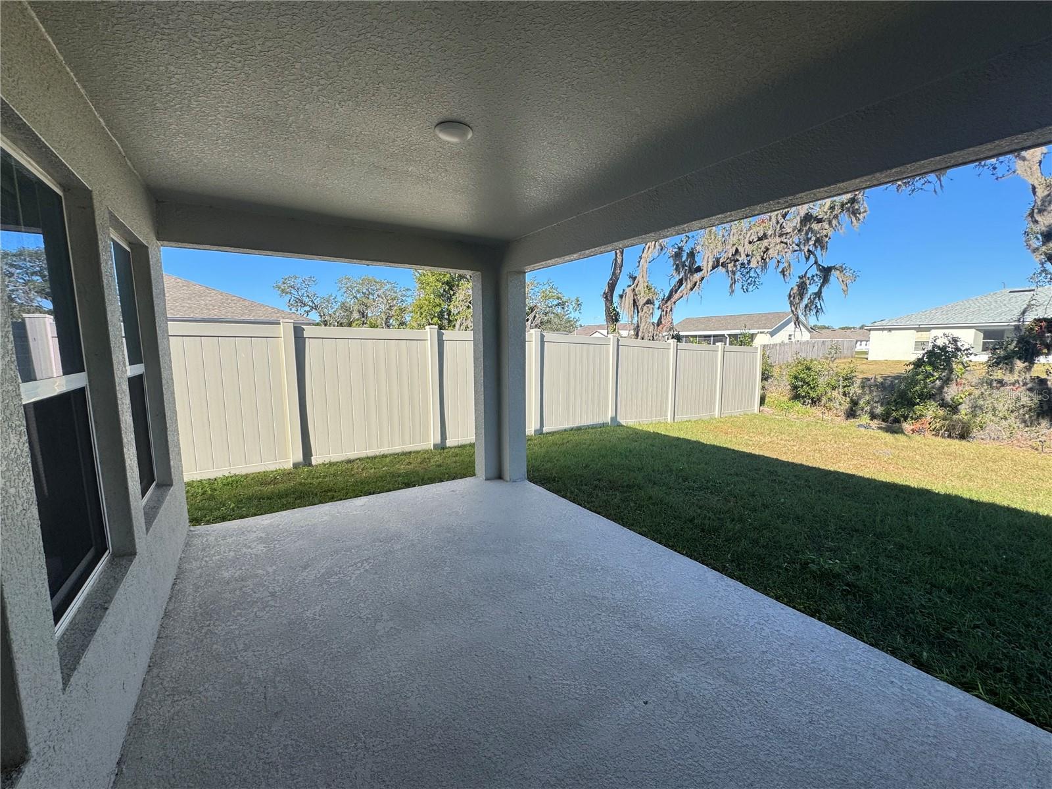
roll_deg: -0.3
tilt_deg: -7.8
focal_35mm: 14
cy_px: 394
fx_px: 425
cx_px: 526
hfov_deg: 102.1
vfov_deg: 85.7
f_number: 2.2
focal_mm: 2.22
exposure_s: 1/858
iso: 40
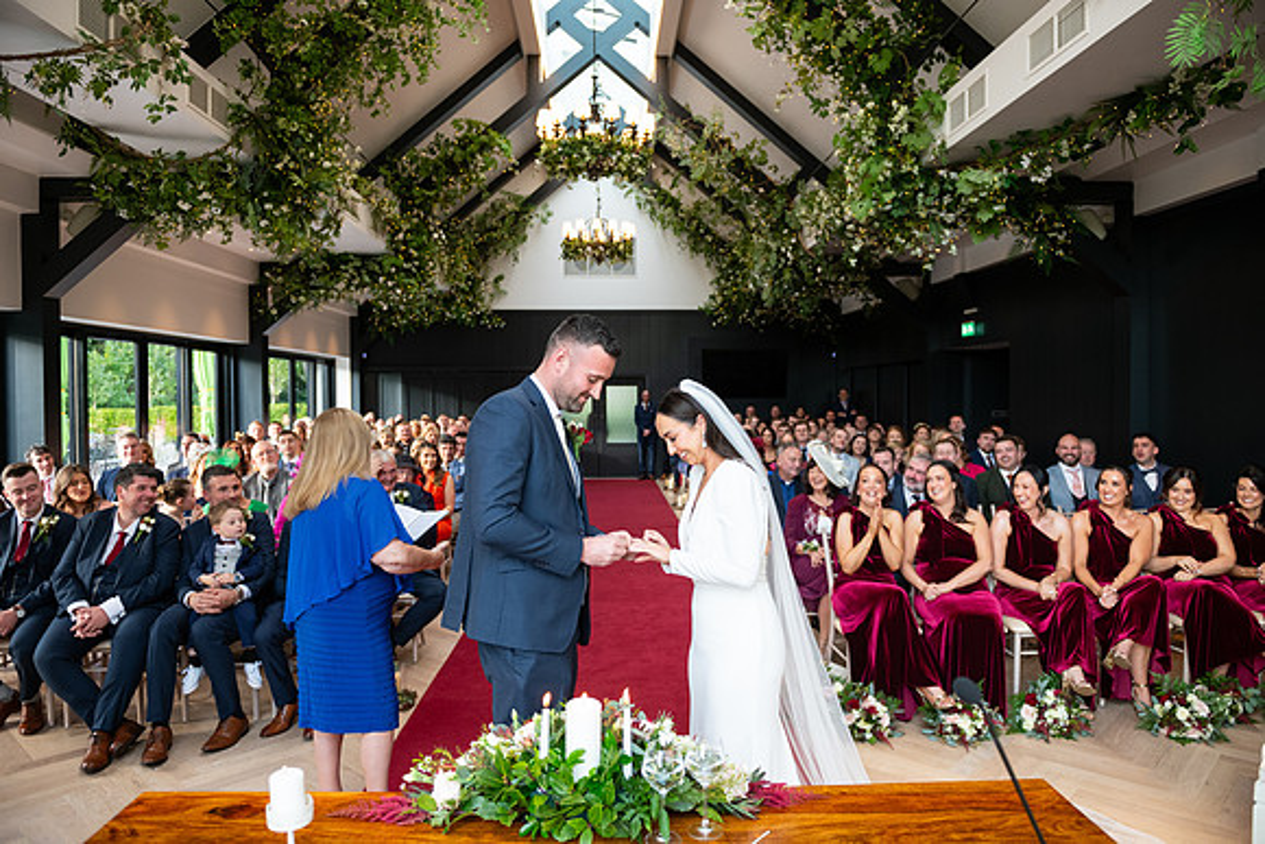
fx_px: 843
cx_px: 632
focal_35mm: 24
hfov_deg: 73.7
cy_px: 422
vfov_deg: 53.2
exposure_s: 1/160
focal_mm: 24
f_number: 3.5
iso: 640
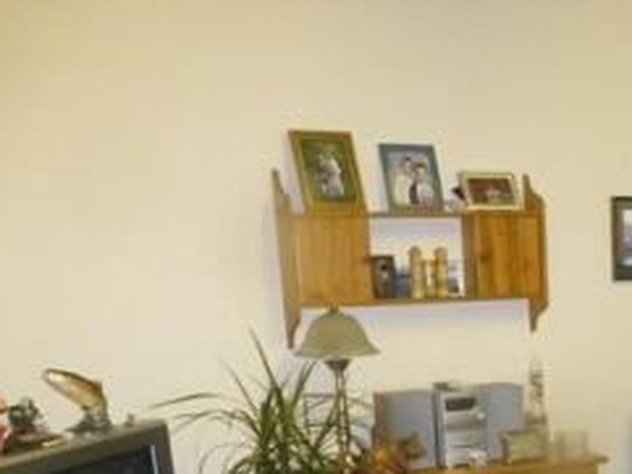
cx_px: 688
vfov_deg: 23.9
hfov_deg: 30.0
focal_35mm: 58
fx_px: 1059
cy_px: 494
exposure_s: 1/60
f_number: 3.3
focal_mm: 4.3
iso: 800
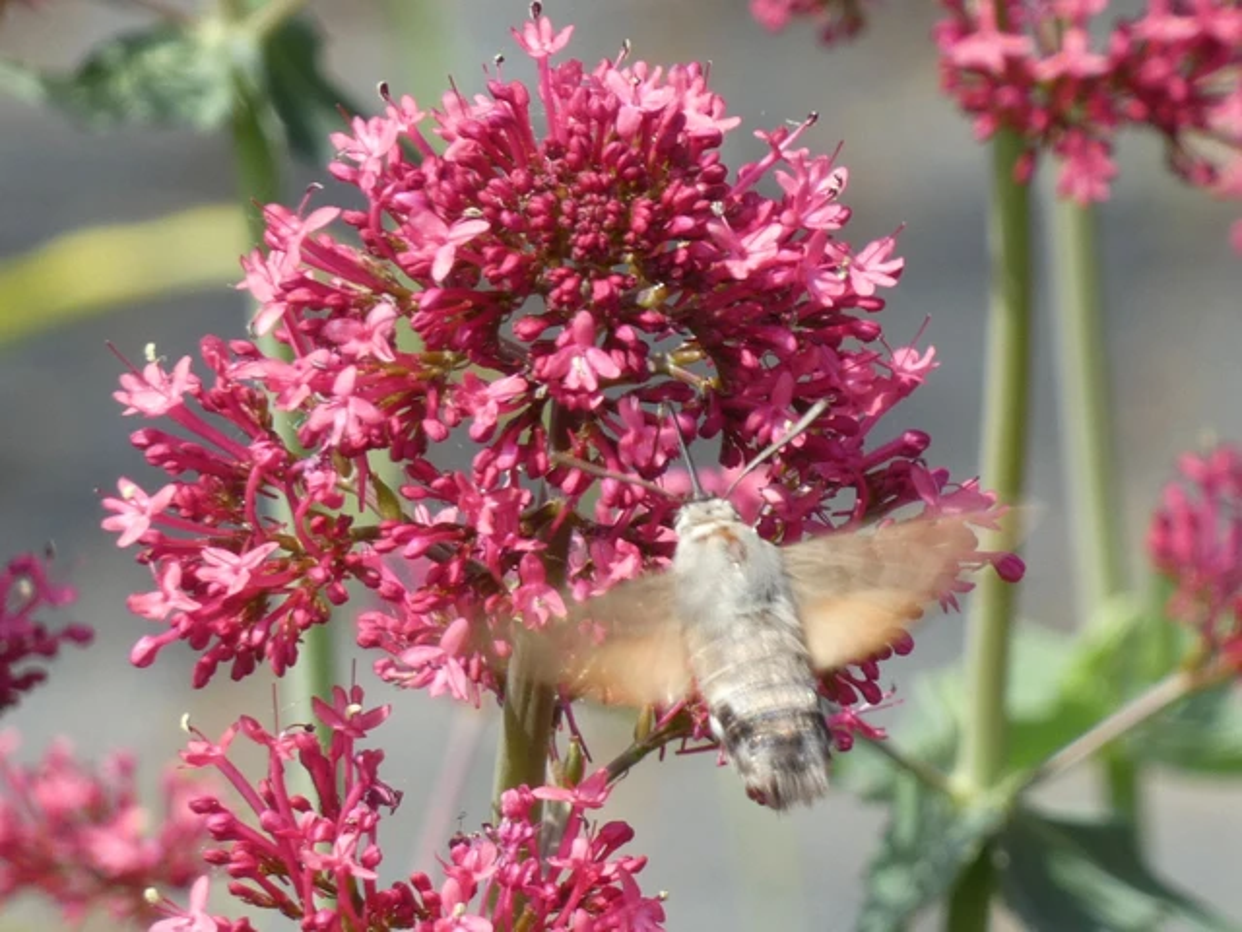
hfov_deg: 5.2
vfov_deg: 3.9
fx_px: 13778
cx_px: 621
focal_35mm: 384
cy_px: 466
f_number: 5.6
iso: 100
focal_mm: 68.8
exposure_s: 1/80
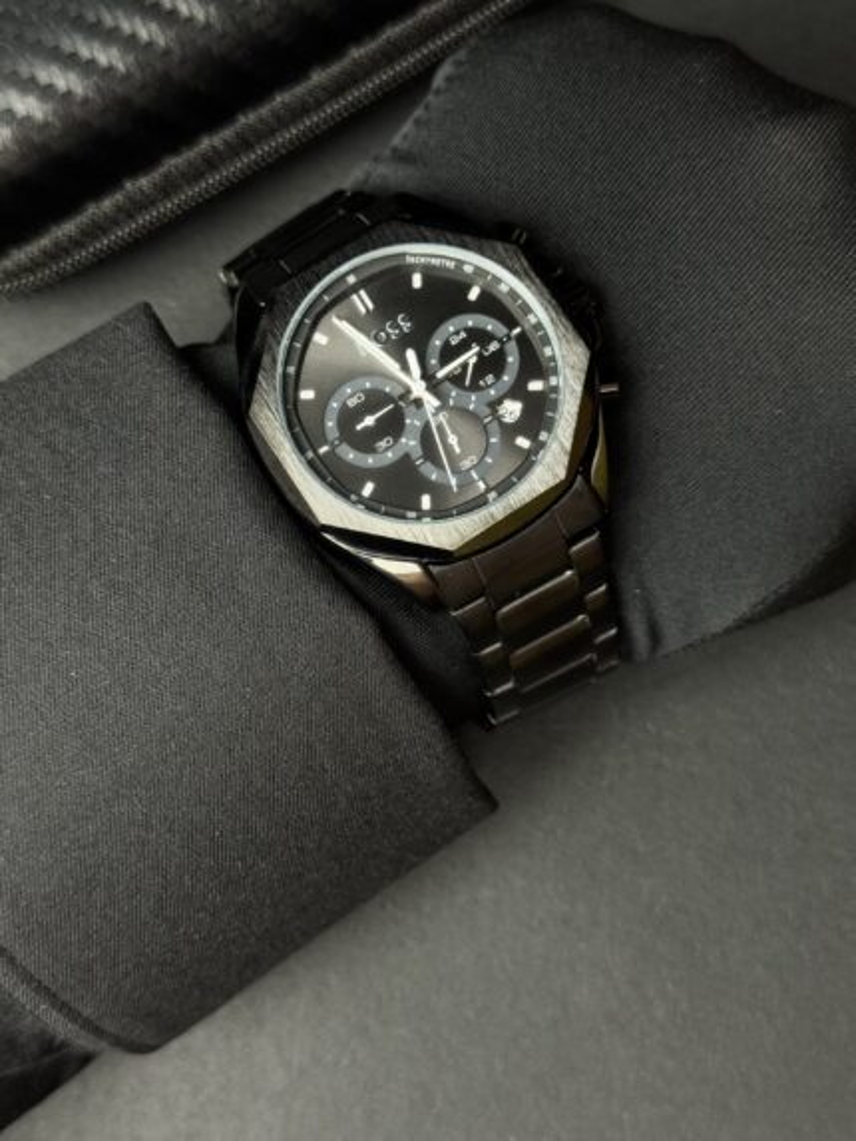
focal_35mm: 48
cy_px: 570
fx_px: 1582
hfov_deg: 30.3
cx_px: 428
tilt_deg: -82.8
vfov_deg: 39.6
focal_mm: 6.76
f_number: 1.78
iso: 64
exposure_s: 1/100
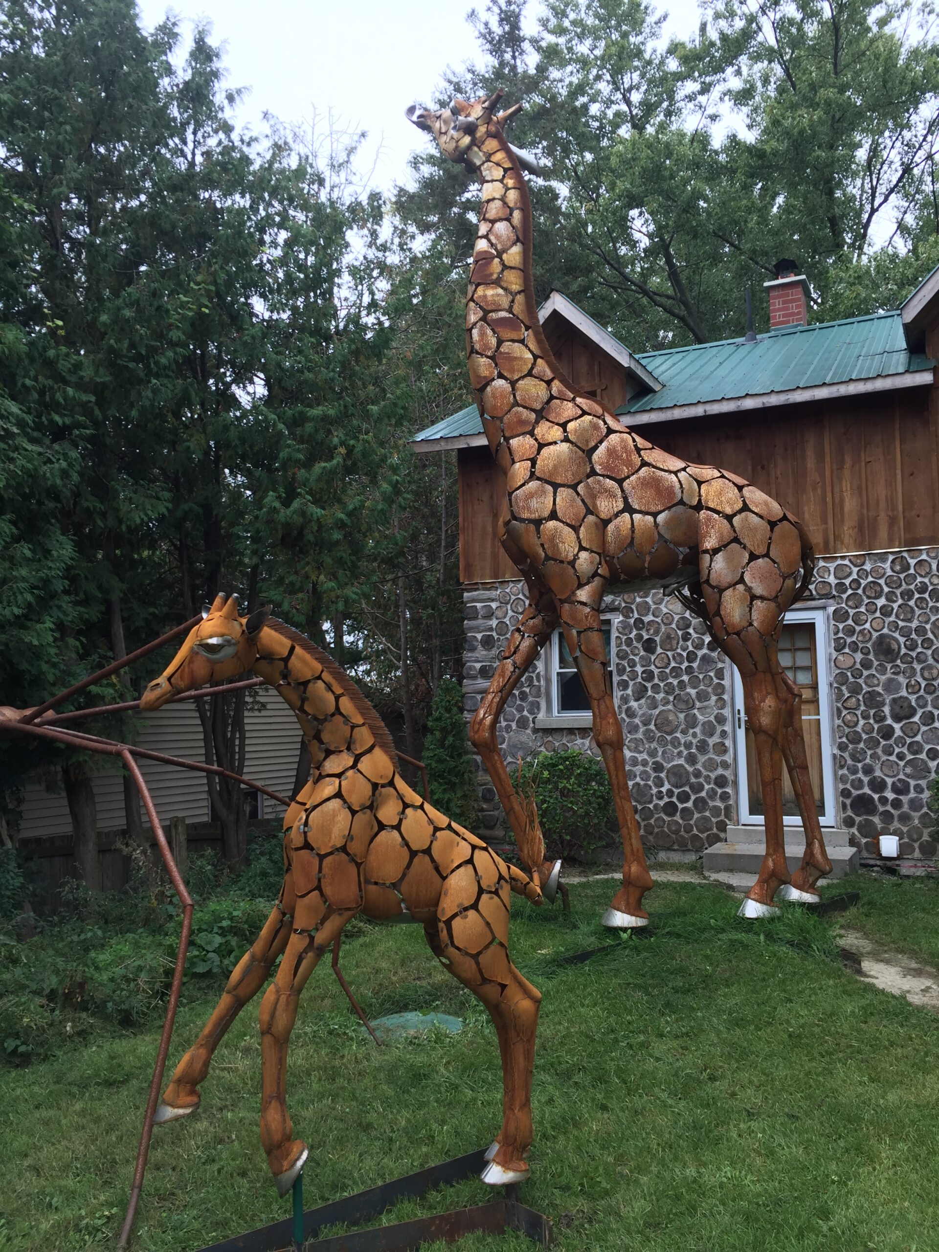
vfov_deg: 61.7
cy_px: 626
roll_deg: +1.5
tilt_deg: +4.4
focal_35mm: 29
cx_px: 470
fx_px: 1049
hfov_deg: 48.2
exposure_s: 1/125
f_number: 2.2
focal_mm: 4.15
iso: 32
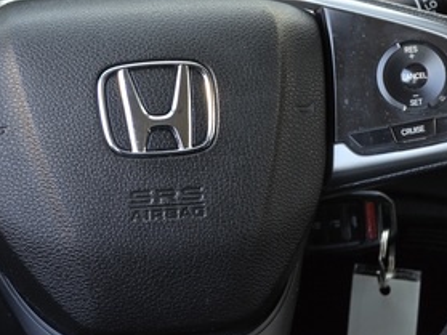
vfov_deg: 8.6
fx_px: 2233
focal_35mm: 173
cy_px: 97
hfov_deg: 11.4
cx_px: 151
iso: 160
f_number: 2.9
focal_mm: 18.6
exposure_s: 1/120
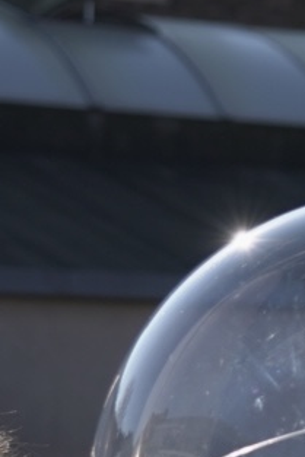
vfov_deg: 9.3
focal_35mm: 222
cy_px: 197
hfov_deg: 6.1
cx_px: 590
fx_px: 2818
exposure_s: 1/2000
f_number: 4
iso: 200
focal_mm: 43
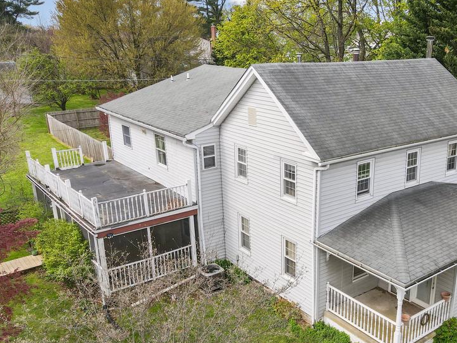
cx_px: 309
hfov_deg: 52.8
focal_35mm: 34
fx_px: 449
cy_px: 196
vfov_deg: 41.7
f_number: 2.8
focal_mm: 4.5
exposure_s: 1/500
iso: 100
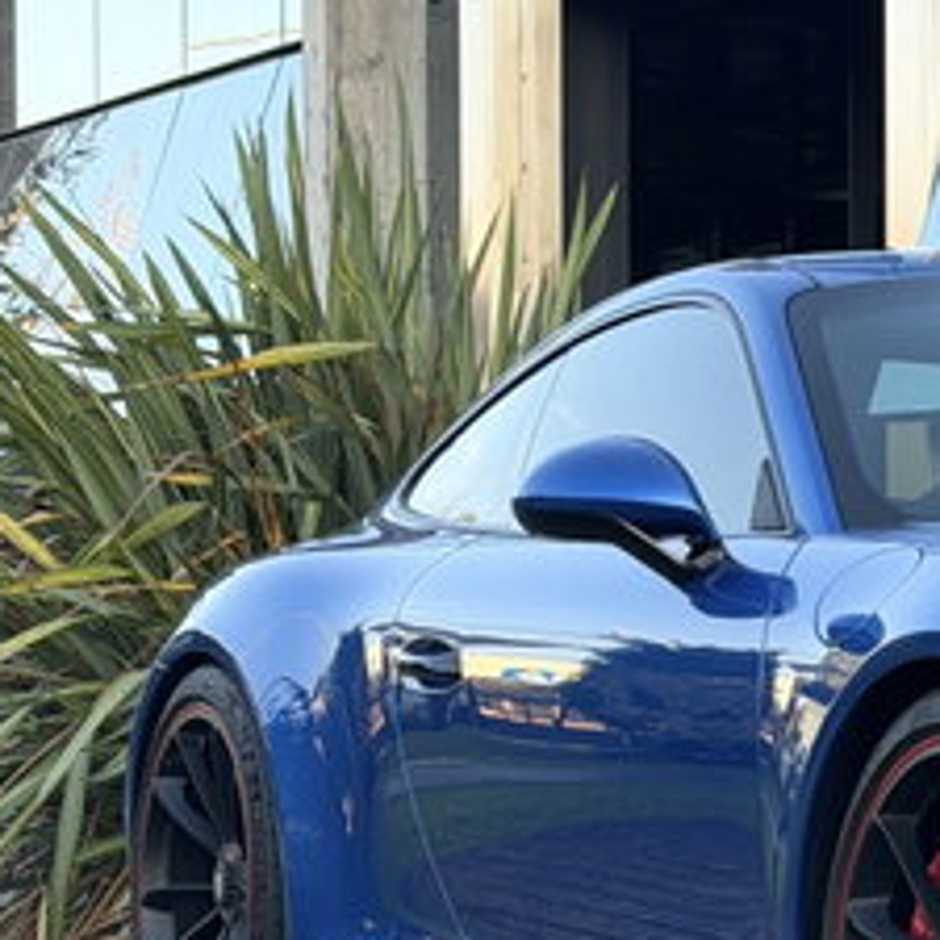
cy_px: 765
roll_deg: -0.3
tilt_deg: -1.1
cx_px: 1416
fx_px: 4455
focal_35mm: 145
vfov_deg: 12.0
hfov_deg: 11.5
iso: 80
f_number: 1.78
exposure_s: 1/499
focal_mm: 6.76
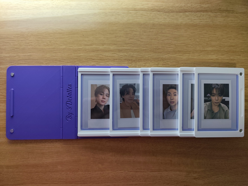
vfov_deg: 58.9
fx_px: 165
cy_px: 93
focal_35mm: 23
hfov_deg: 73.9
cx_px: 124
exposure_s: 1/50
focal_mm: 6.19
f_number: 1.65
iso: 160
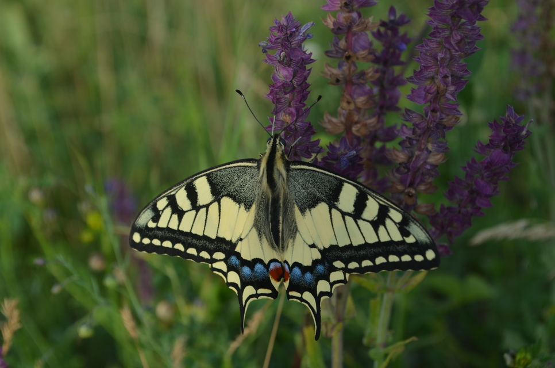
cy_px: 184
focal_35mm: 82
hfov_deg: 24.7
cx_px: 278
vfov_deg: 16.5
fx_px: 1269
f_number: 8
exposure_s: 1/200
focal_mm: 55
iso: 100
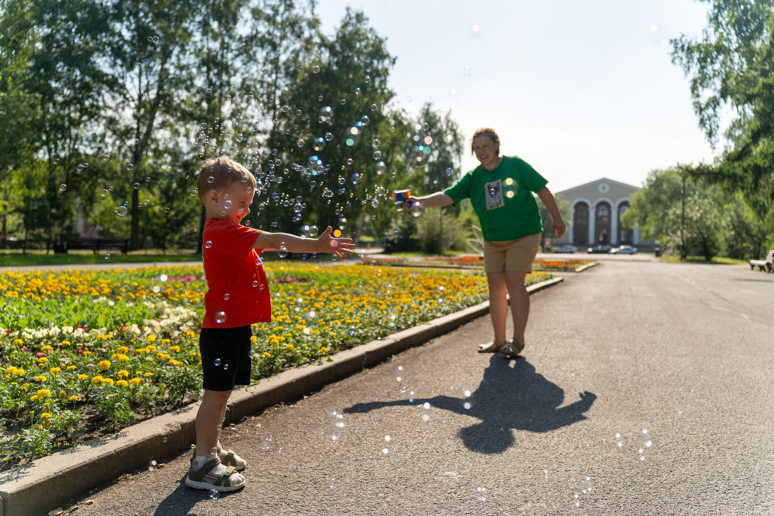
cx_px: 387
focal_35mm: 28
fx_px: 602
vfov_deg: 46.4
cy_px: 258
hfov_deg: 65.5
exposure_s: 1/640
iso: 100
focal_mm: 28
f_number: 2.8
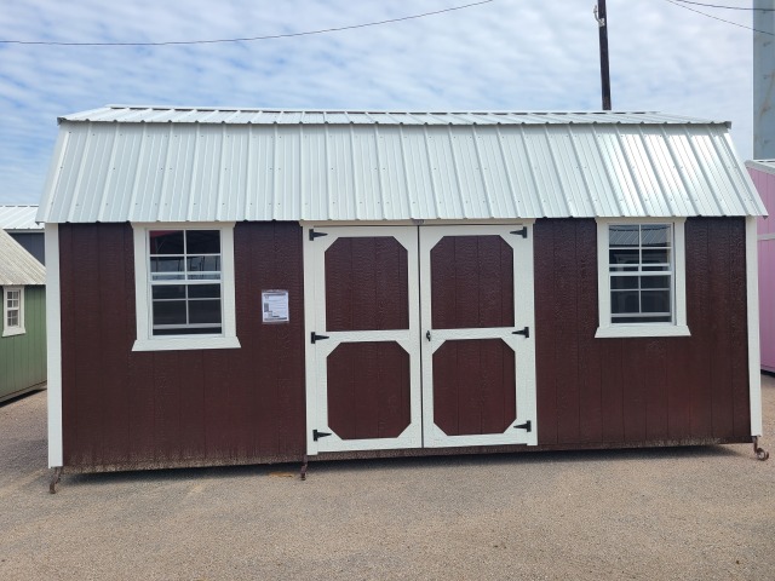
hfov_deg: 67.3
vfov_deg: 53.1
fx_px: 582
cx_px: 388
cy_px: 290
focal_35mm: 26
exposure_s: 1/2327
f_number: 1.8
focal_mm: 5.4
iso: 40
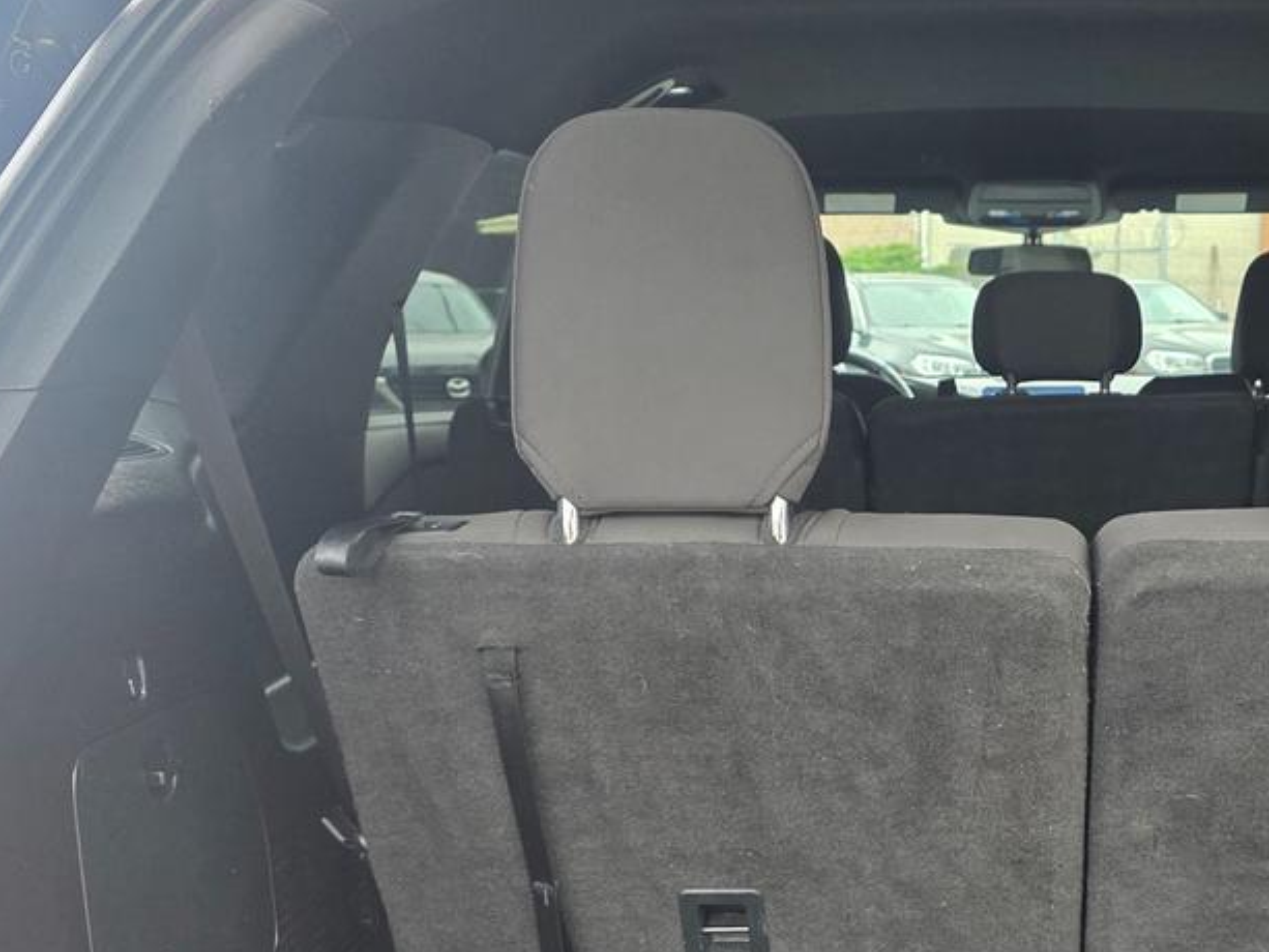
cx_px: 1004
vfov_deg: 29.5
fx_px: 1760
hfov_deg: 38.3
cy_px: 776
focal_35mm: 48
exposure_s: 1/120
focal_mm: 6.3
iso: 400
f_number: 1.7
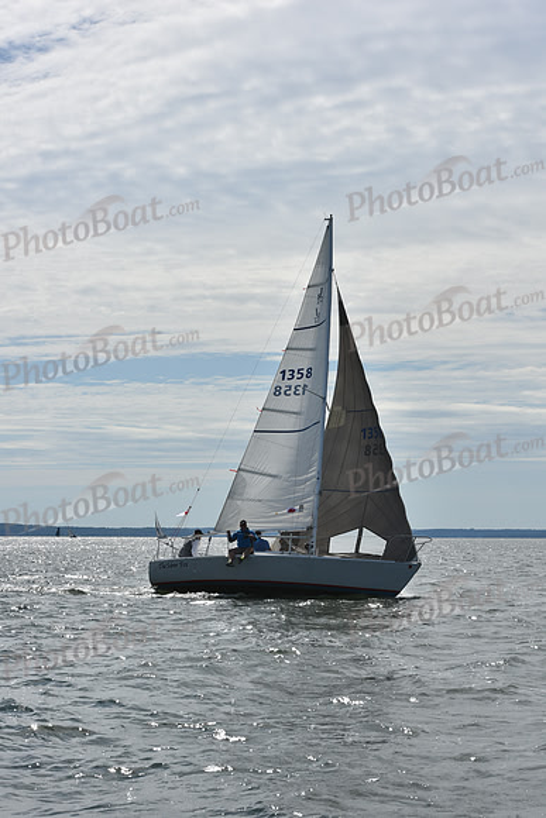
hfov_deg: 19.5
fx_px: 1591
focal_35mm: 70
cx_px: 273
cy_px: 409
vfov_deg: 28.8
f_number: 13
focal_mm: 70
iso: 320
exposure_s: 1/1000
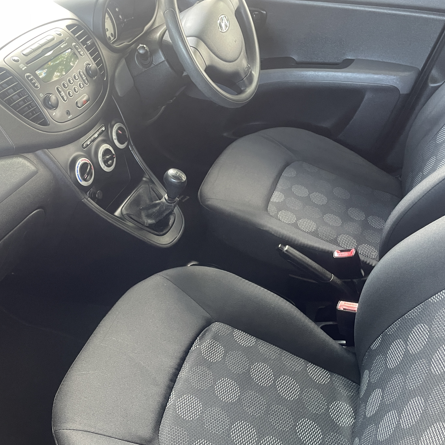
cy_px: 229
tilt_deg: -42.4
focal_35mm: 34
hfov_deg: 48.0
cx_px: 164
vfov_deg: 48.4
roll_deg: +4.9
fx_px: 495
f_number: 1.6
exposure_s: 1/60
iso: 320
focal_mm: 4.2
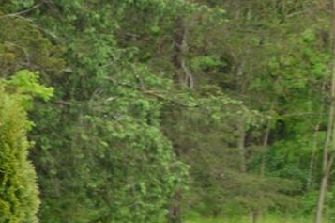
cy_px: 403
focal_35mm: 155
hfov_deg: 10.6
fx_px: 1440
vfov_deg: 8.5
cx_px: -557
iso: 100
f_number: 4
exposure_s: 1/50
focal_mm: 18
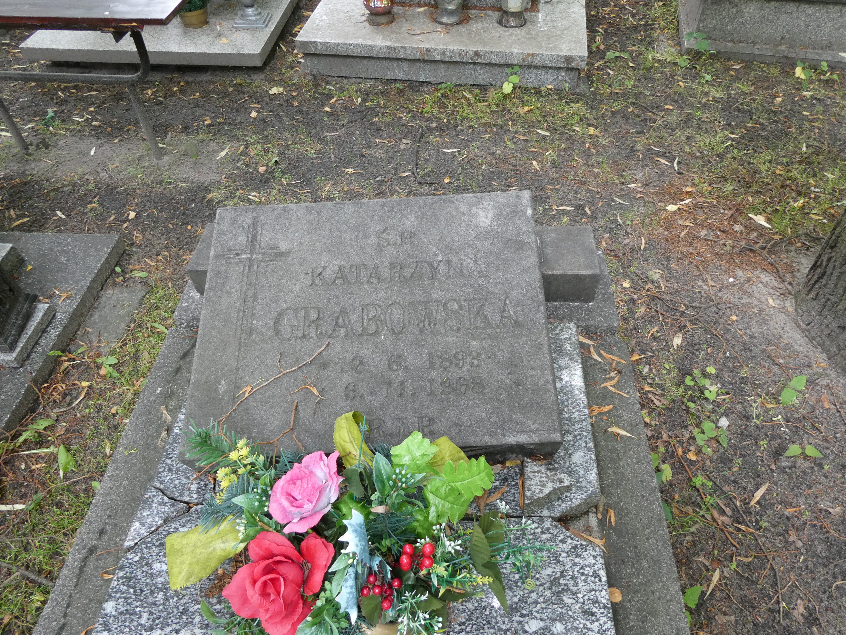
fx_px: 587
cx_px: 423
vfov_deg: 56.8
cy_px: 318
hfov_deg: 71.6
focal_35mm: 24
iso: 250
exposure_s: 1/60
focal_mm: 4.3
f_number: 3.3
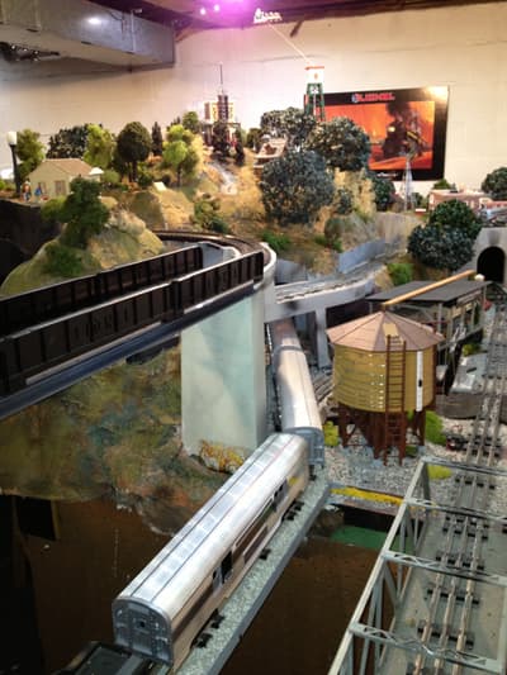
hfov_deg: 40.7
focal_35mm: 35
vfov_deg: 52.6
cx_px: 254
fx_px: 683
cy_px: 338
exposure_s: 1/20
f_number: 2.4
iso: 160
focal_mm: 4.28
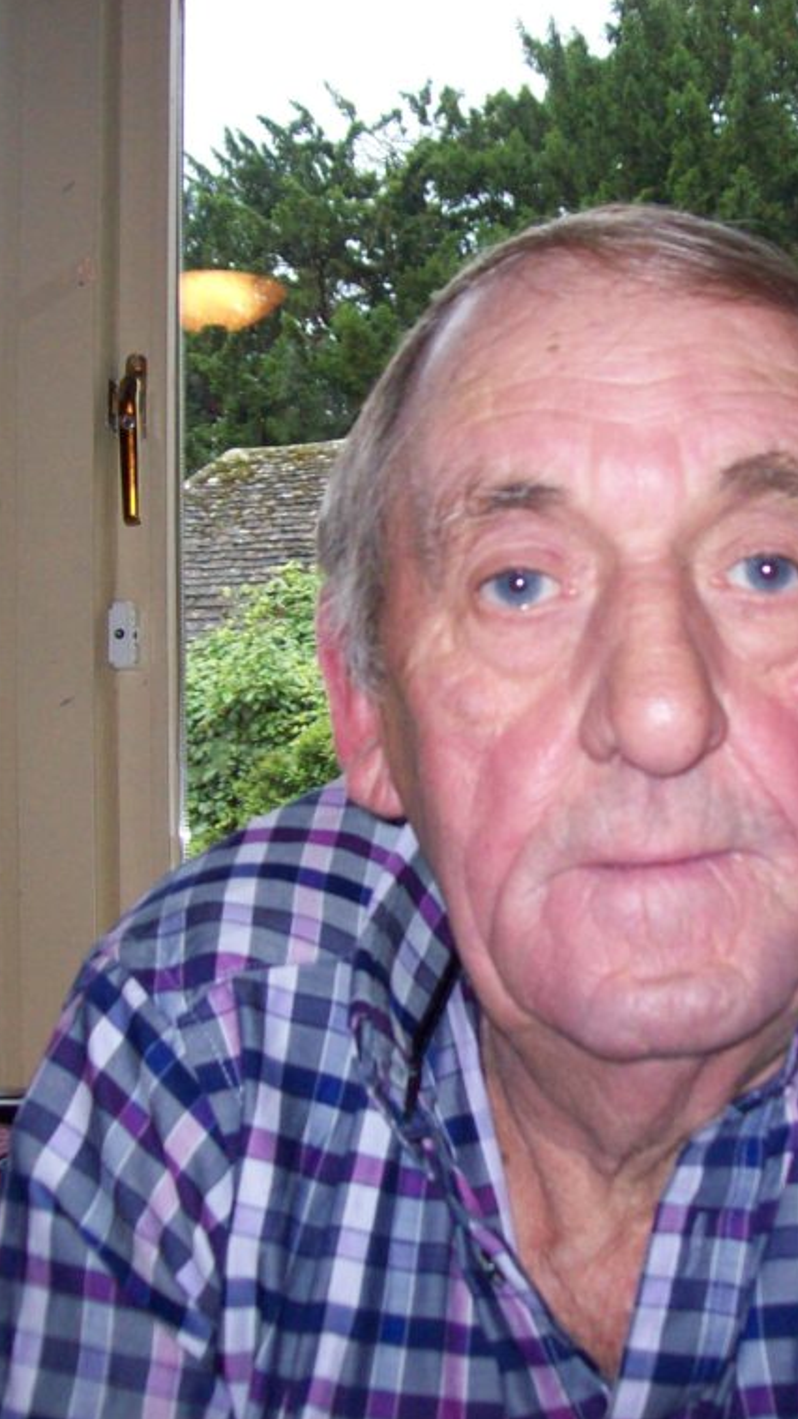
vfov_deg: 39.2
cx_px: 659
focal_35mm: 53
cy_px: 708
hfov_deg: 22.3
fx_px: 1993
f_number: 2.7
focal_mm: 6
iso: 200
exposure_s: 1/64
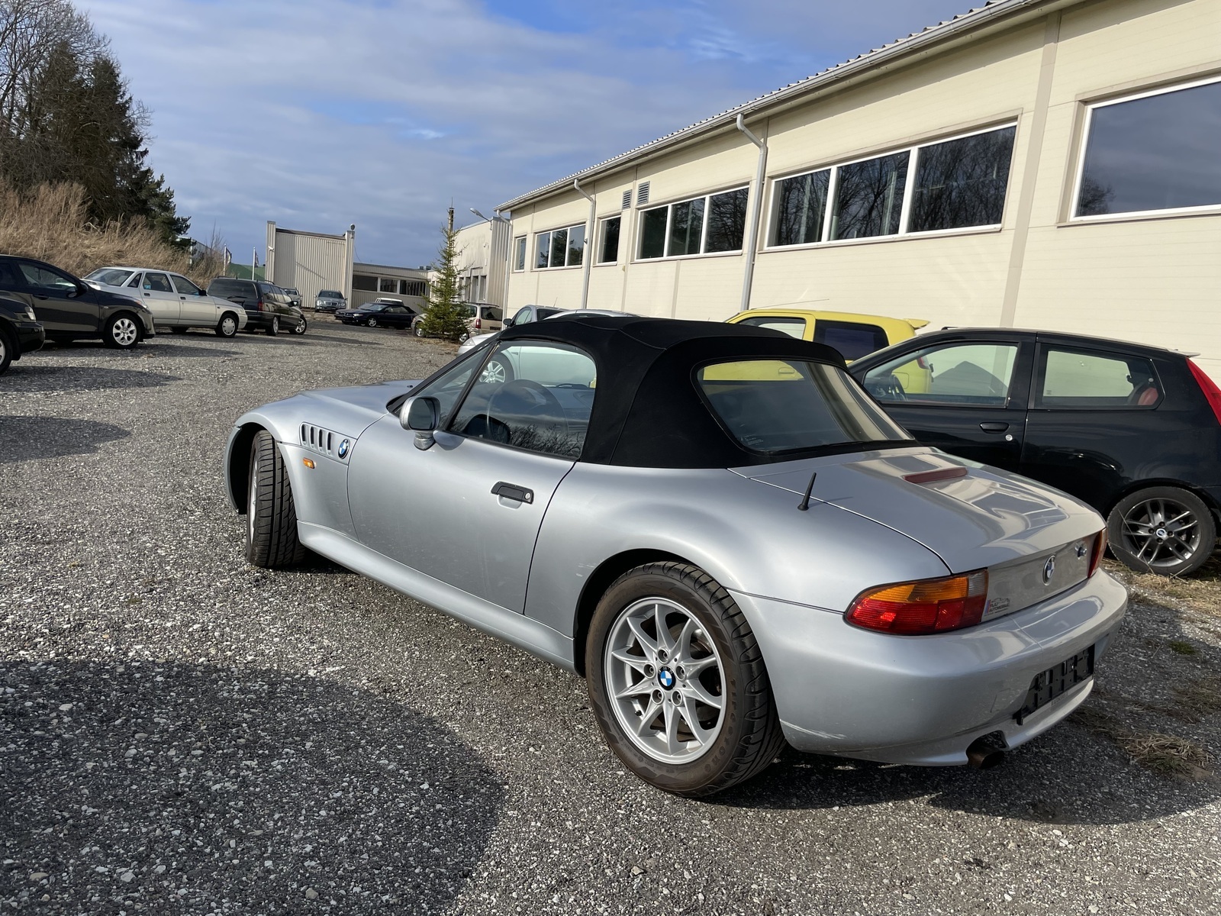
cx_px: 610
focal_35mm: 26
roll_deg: -5.1
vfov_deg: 53.1
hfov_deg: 67.3
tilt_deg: -9.6
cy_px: 458
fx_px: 917
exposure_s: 1/5814
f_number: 1.6
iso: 32
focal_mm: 4.2
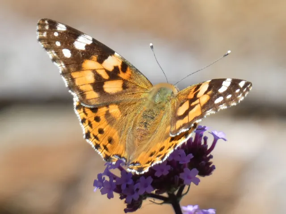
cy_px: 107
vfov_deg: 2.3
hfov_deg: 3.0
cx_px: 143
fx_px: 5461
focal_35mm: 661
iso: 80
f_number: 5.6
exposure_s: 1/200
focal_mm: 118.5
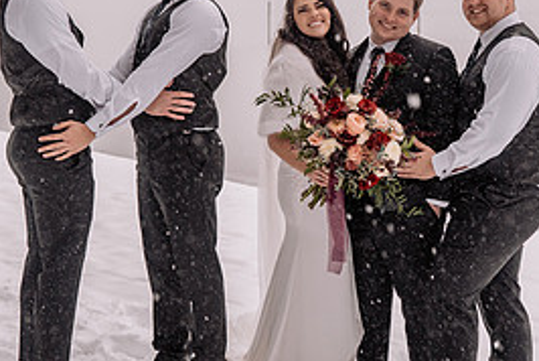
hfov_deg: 25.0
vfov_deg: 16.8
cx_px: 323
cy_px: 75
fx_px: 1214
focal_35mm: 81
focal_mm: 35
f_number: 5
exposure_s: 1/250
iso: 1250
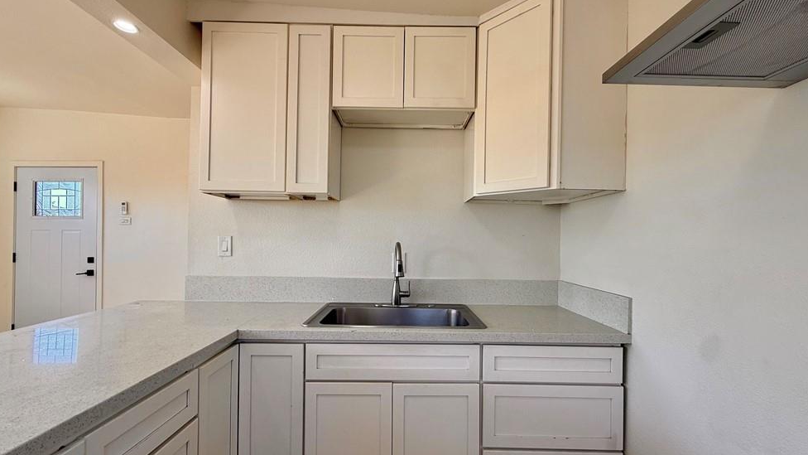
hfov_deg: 99.4
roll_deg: -0.4
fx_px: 343
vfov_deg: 67.1
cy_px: 236
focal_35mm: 16
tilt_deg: +0.8
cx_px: 403
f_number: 2.2
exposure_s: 1/120
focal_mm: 2.22
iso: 50
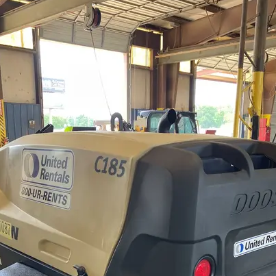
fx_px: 406
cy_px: 239
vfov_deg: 35.7
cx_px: 147
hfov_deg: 37.5
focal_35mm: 45
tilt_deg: -12.9
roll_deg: +0.0
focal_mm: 3.99
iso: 80
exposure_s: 1/61
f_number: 1.8
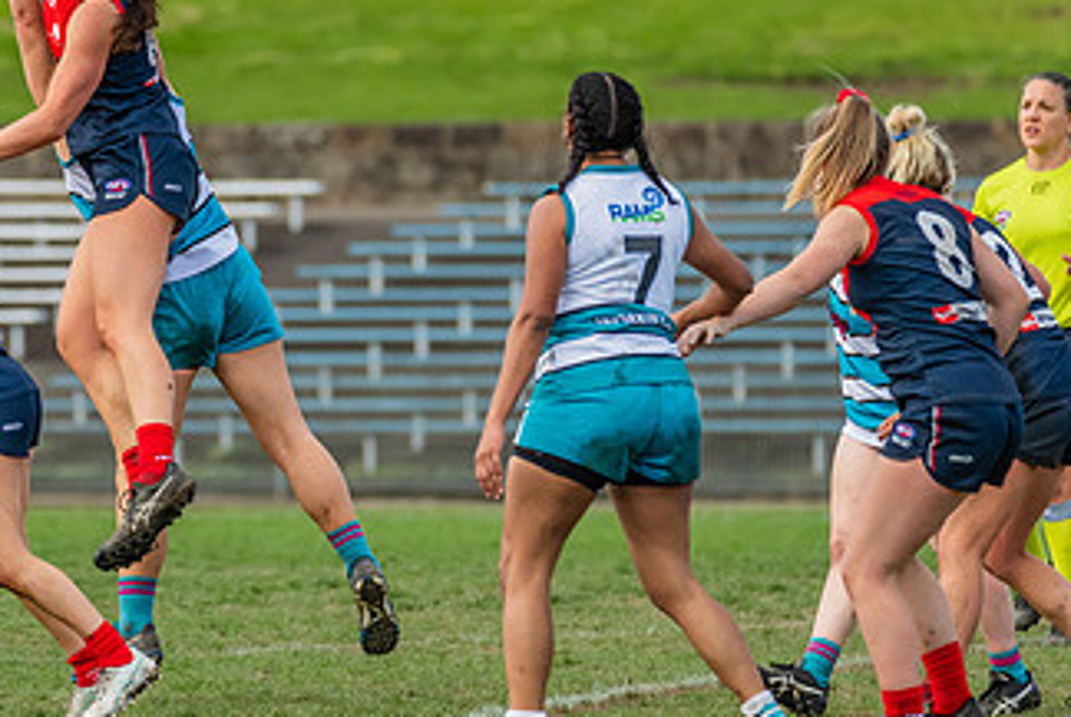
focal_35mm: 651
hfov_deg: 3.2
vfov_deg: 2.1
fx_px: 19393
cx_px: 276
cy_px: 265
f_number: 6
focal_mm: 350
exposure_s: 1/1600
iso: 1000
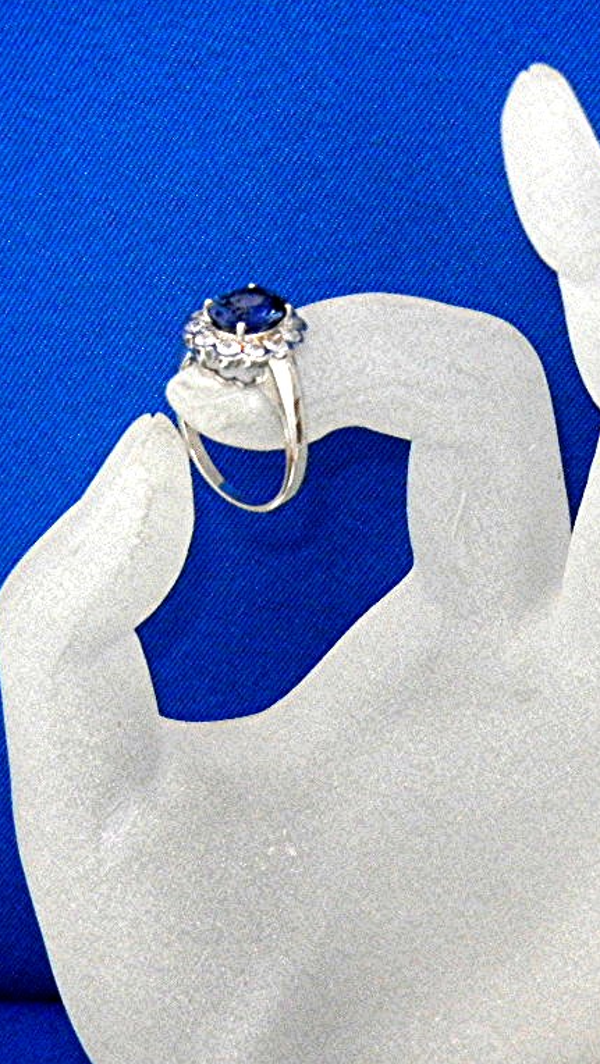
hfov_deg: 14.1
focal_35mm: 86
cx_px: 369
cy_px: 531
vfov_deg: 24.7
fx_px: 2429
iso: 800
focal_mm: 10.6
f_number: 8
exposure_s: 1/30
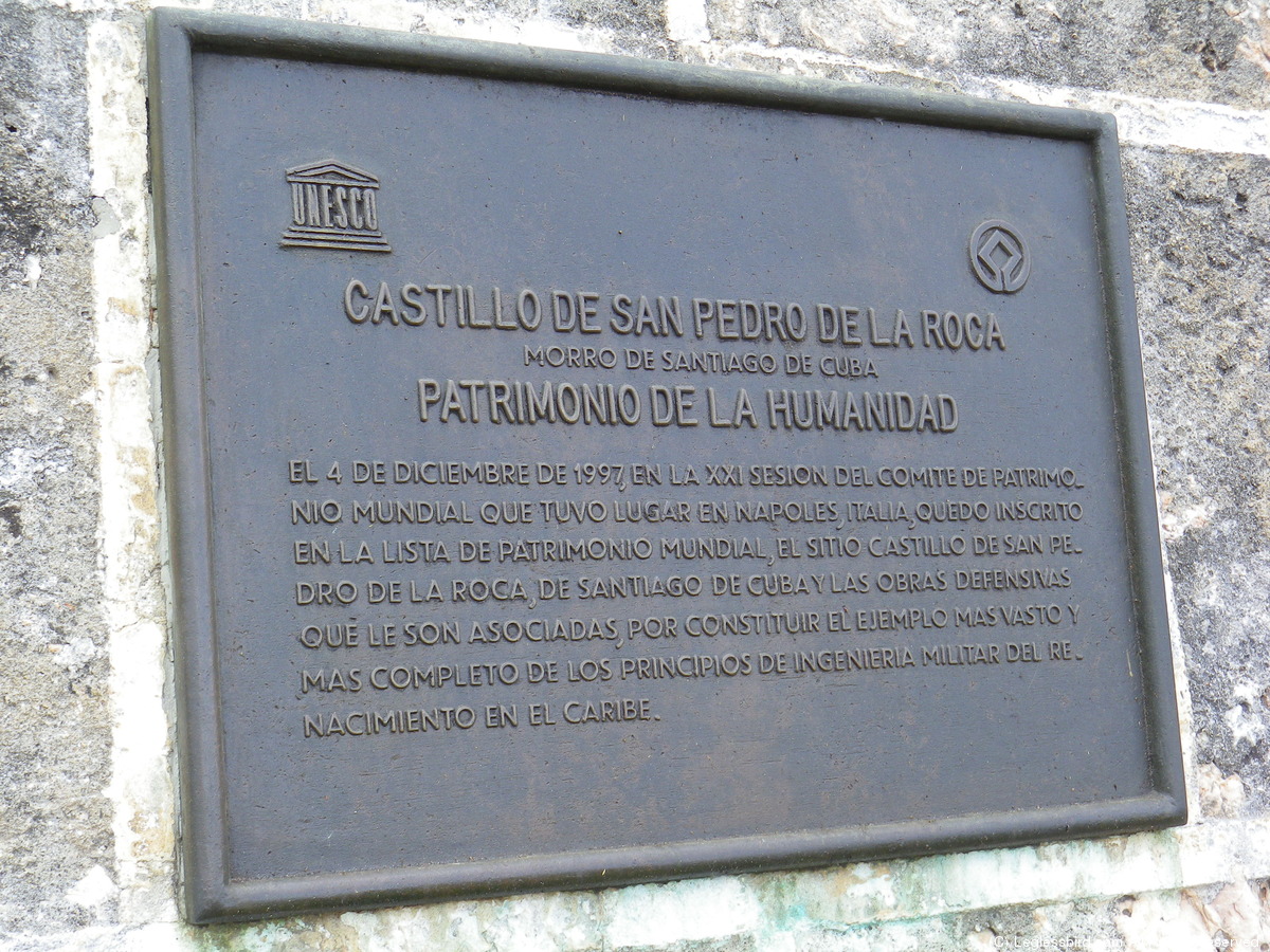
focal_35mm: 59
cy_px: 476
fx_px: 2165
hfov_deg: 32.7
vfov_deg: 24.8
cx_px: 635
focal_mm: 10.4
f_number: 4.5
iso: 80
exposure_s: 1/60
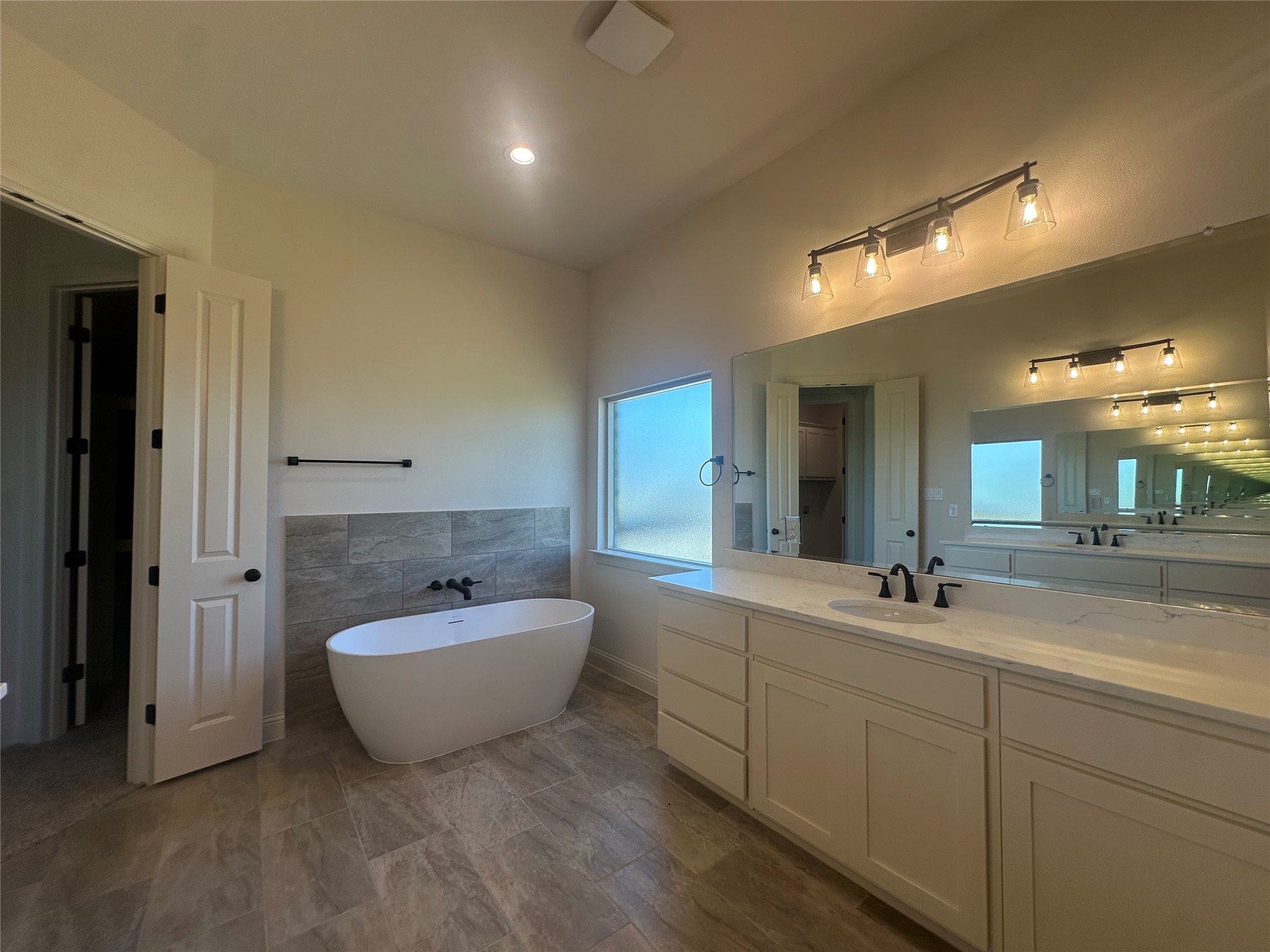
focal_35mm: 14
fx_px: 514
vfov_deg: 85.7
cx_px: 635
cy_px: 476
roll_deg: -0.7
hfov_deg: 102.1
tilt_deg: +1.2
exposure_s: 1/156
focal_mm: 2.22
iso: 40
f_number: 2.2
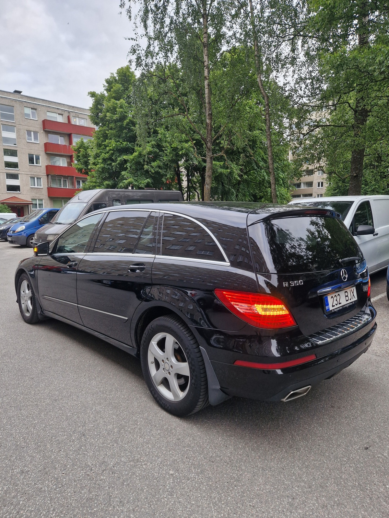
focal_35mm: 23
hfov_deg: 58.9
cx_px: 194
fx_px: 345
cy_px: 259
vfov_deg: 73.9
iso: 80
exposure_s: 1/180
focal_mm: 5.4
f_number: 1.8
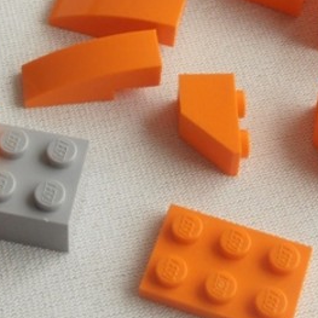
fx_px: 1164
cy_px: 38
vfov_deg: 15.4
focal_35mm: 112
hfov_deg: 15.6
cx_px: 141
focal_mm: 6.61
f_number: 3.9
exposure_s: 1/30
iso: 125
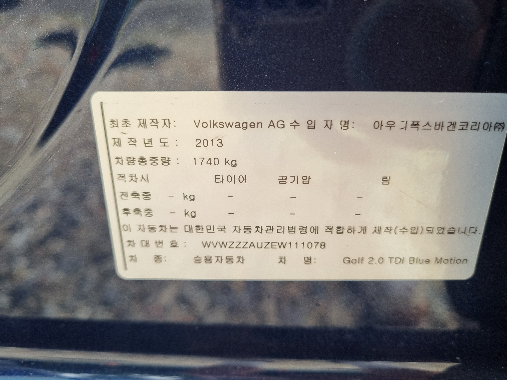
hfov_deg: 67.3
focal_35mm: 26
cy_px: 190
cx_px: 254
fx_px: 381
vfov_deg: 53.1
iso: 50
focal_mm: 5.4
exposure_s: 1/234
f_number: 1.8
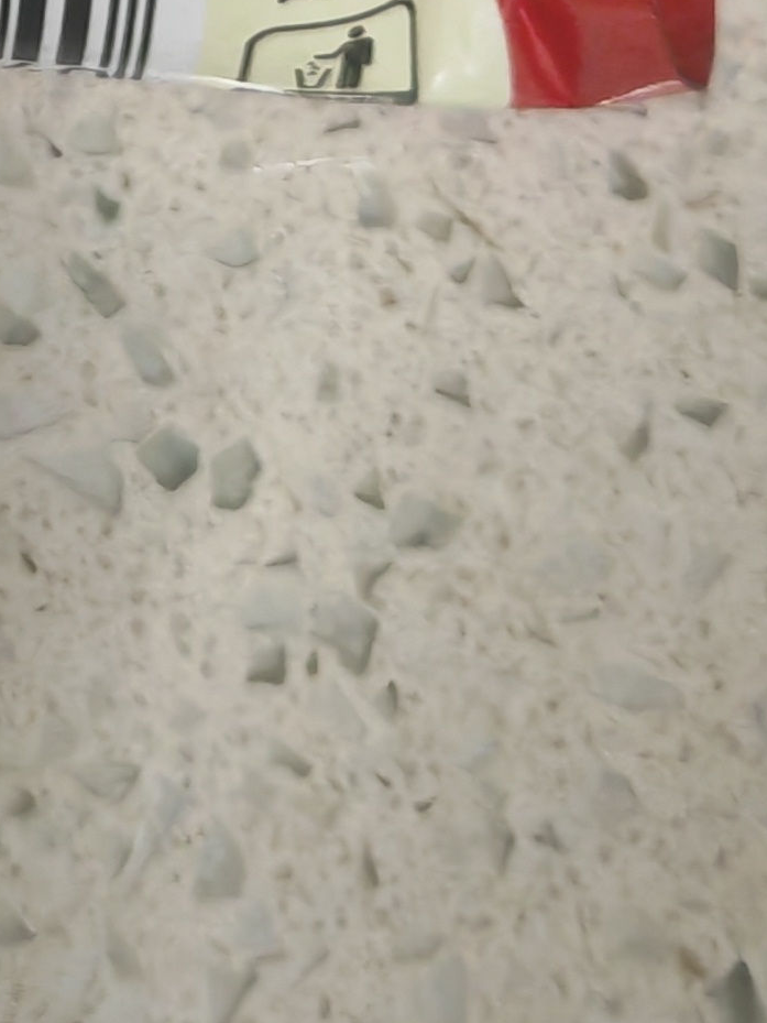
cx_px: -145
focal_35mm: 119
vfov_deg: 14.6
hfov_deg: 12.2
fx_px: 3515
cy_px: -791
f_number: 1.95
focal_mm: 5.52
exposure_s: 1/33
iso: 1250
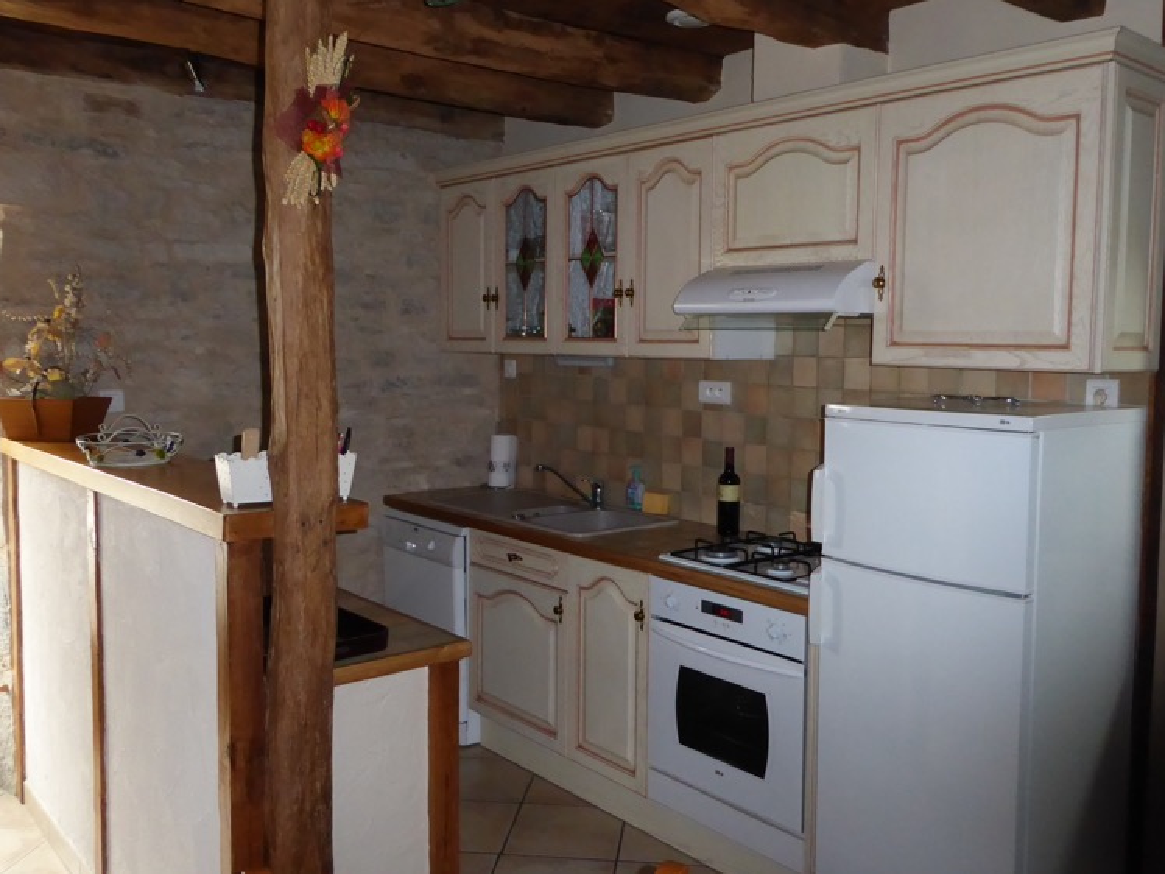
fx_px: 1043
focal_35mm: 31
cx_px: 598
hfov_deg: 58.3
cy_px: 416
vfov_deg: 45.4
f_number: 3.5
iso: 640
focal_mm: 5
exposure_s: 1/60
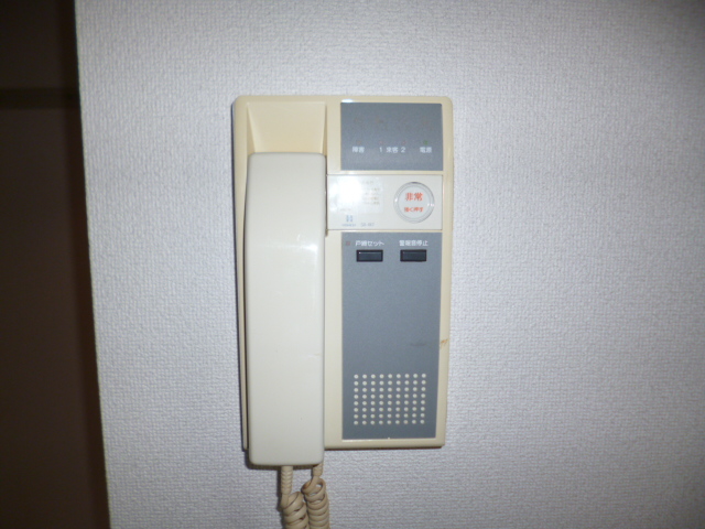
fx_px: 489
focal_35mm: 24
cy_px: 264
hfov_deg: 71.6
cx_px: 352
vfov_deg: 56.8
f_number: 2.5
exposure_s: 1/60
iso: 100
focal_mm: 4.3
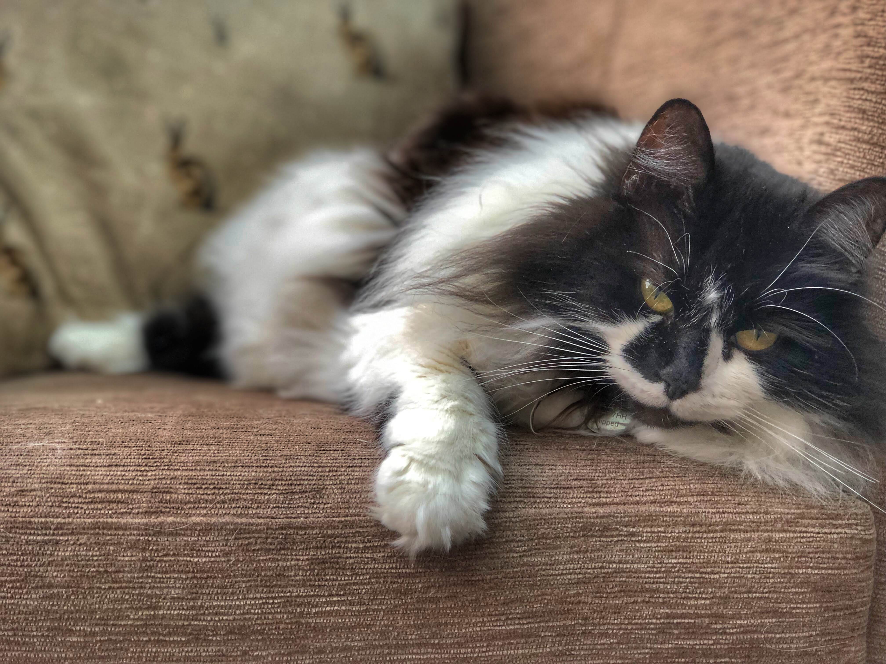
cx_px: 443
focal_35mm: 57
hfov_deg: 33.8
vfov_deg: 25.7
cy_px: 332
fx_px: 1459
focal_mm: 6.6
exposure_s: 1/30
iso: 32
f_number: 2.8
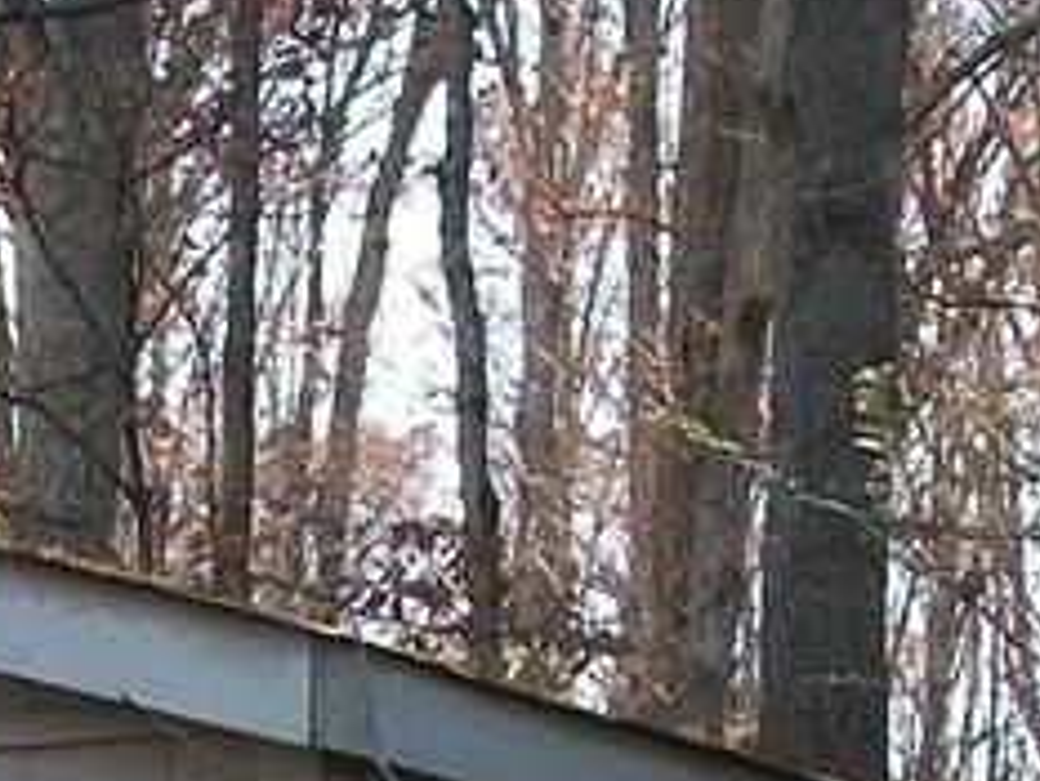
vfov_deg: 6.5
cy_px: 1678
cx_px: -134
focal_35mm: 220
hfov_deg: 8.9
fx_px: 6613
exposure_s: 1/125
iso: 80
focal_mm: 8.8
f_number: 3.6
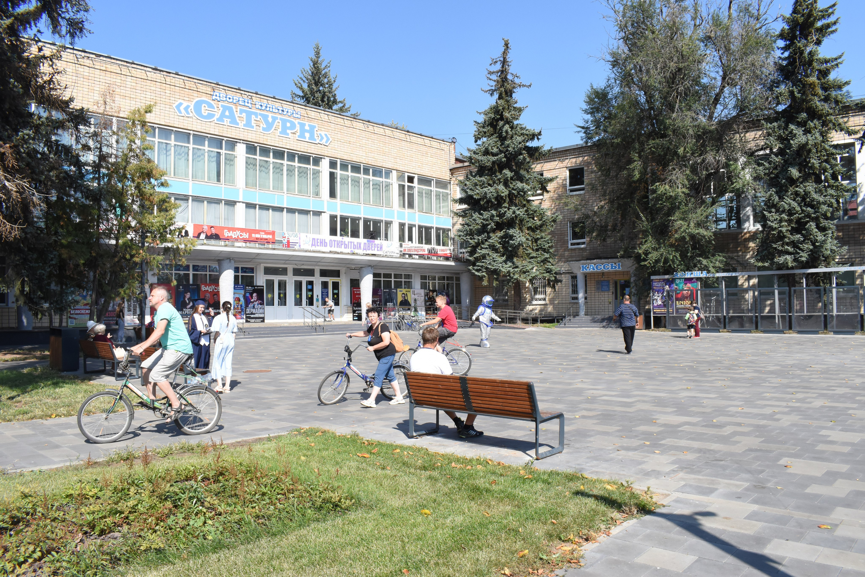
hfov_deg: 67.4
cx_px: 432
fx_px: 649
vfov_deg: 47.9
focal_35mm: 27
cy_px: 288
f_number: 13
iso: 800
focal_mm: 18
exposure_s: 1/640
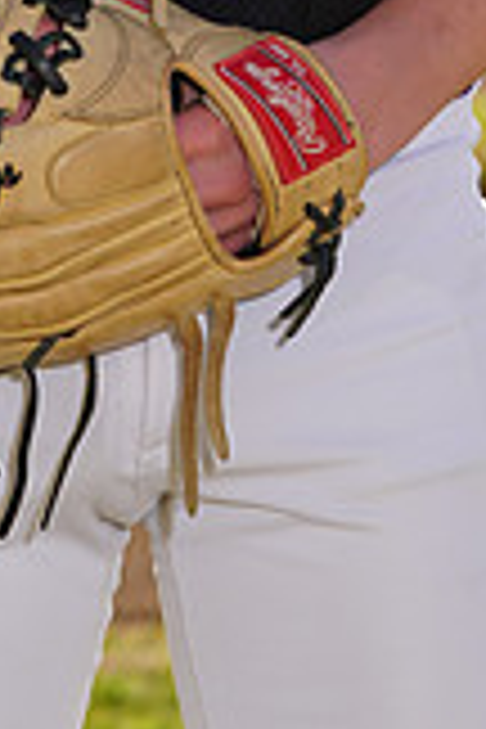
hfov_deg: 1.8
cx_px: 209
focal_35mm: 748
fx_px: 15146
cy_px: -504
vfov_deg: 2.7
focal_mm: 209
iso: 100
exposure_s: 1/200
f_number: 9
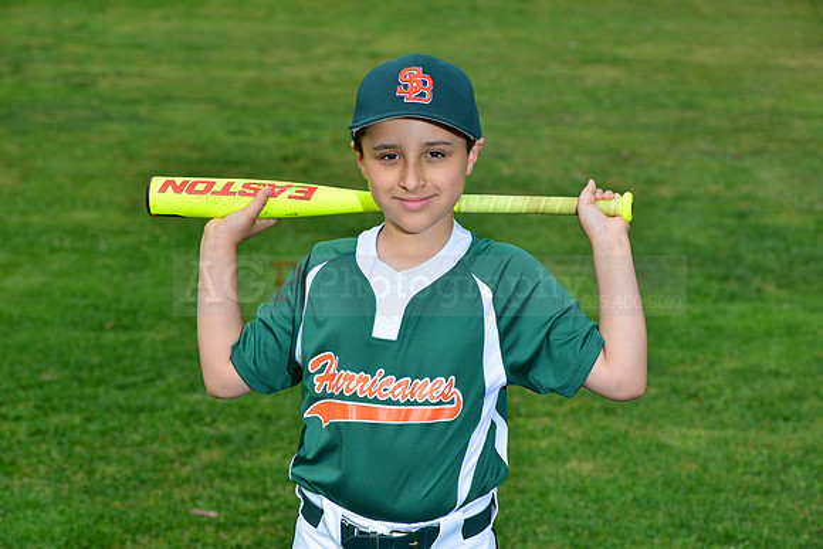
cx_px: 412
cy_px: 274
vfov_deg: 11.8
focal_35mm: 116
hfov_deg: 17.6
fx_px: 2652
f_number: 10
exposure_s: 1/200
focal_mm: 116
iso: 200
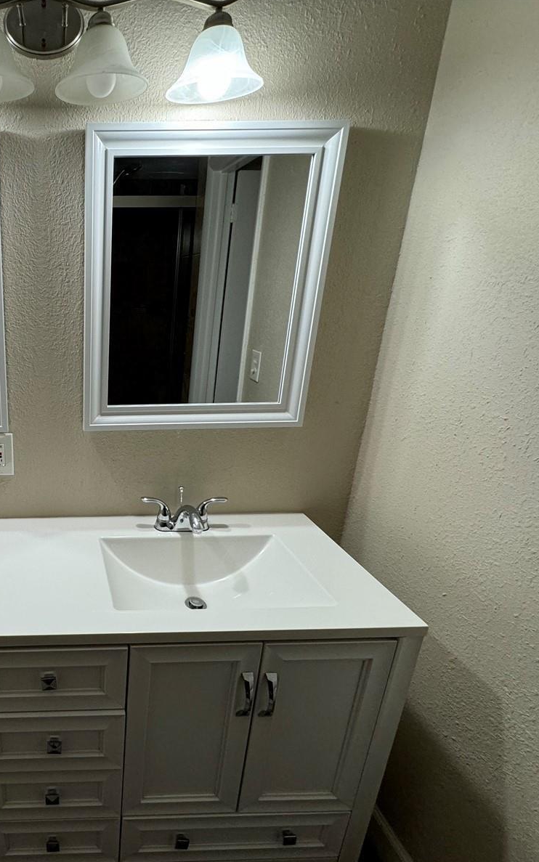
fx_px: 470
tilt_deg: -17.9
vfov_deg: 85.1
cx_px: 50
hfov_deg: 52.2
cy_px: 432
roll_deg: +0.8
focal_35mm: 20
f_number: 2.2
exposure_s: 1/120
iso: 200
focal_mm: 2.22
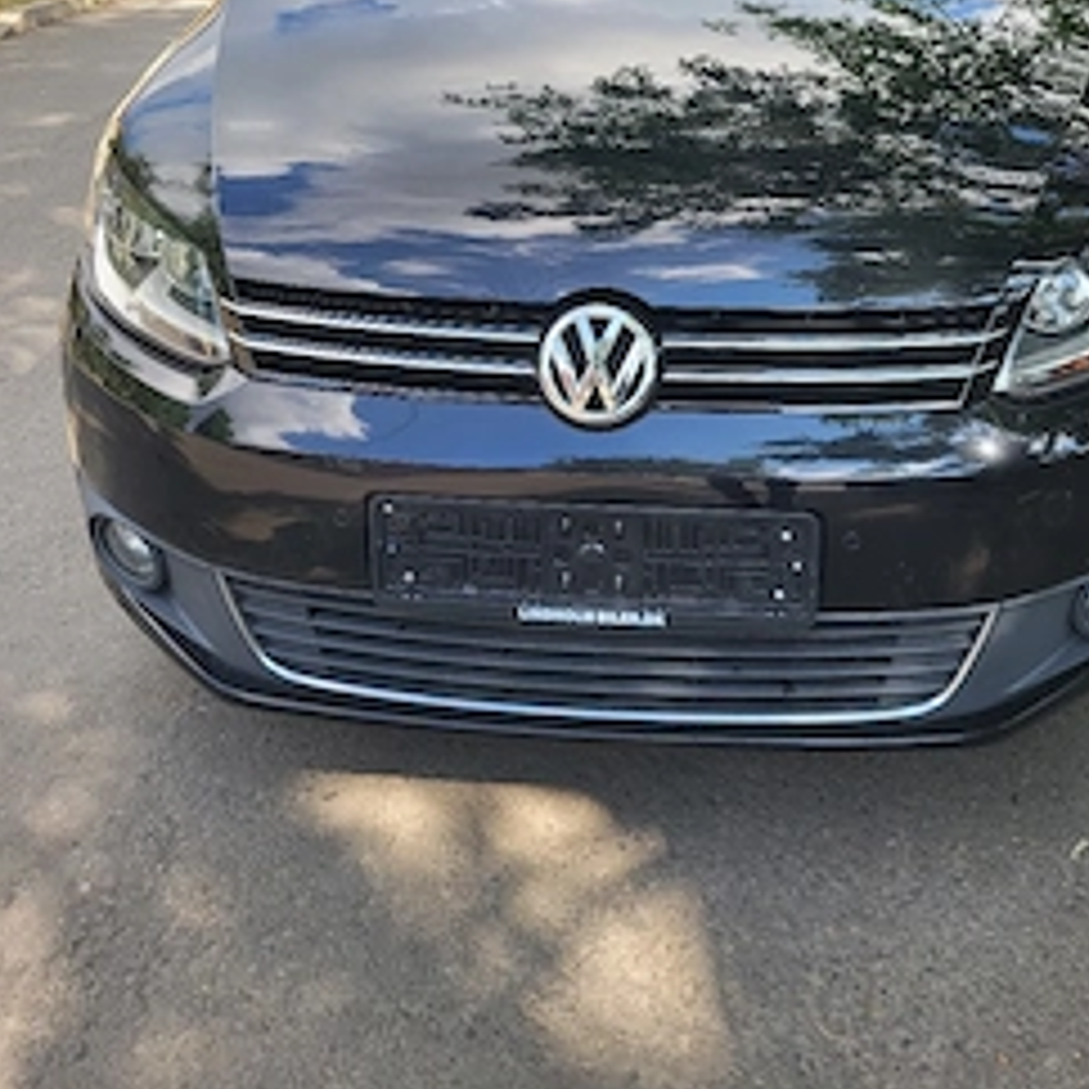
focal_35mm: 38
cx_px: 670
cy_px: 297
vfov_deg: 42.7
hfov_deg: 43.6
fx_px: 1353
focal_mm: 5.4
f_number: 1.8
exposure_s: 1/833
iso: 40
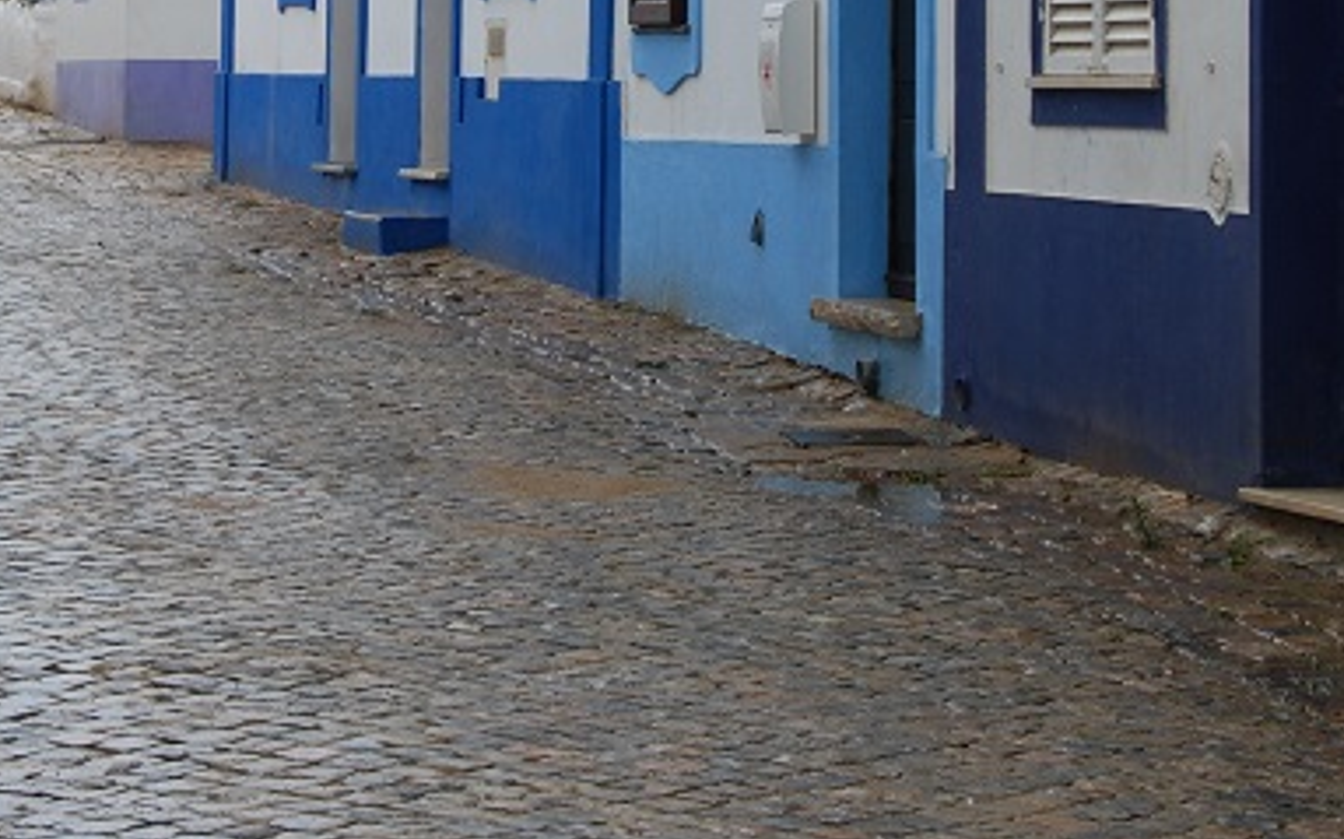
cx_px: 642
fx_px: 6297
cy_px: -193
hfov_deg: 12.2
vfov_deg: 7.5
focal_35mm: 172
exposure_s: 1/200
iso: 200
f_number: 10
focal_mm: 48
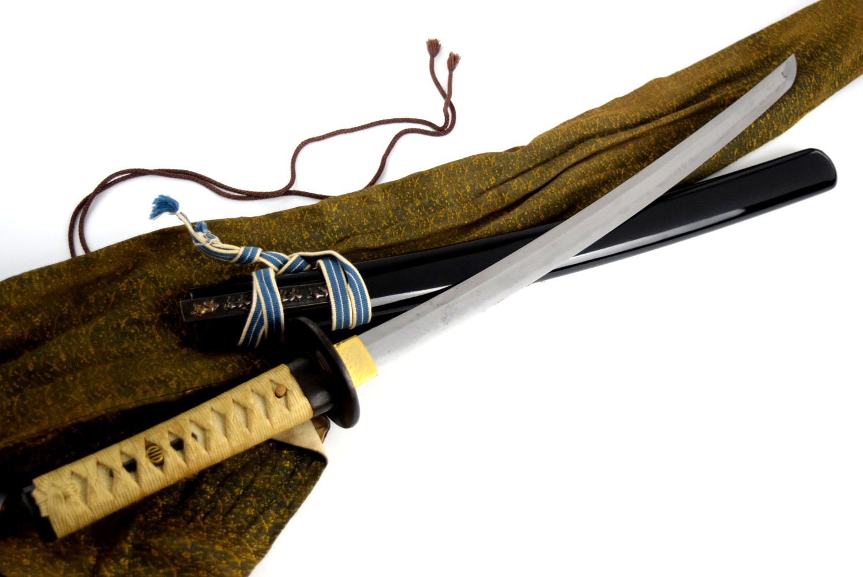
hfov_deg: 42.3
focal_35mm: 46
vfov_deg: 29.0
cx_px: 432
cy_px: 288
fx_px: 1116
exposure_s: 1/2000
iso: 1600
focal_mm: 31
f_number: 4.2
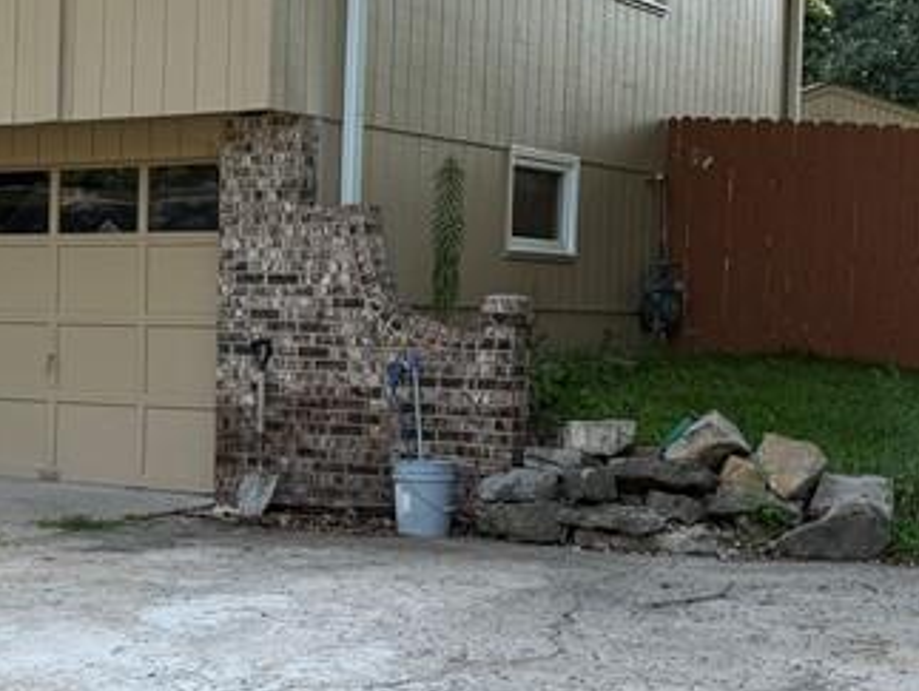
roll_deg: -0.3
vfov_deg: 19.4
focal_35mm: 76
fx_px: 2020
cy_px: 338
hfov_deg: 23.9
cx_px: -102
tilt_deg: -1.1
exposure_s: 1/735
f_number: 1.78
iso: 80
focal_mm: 6.76
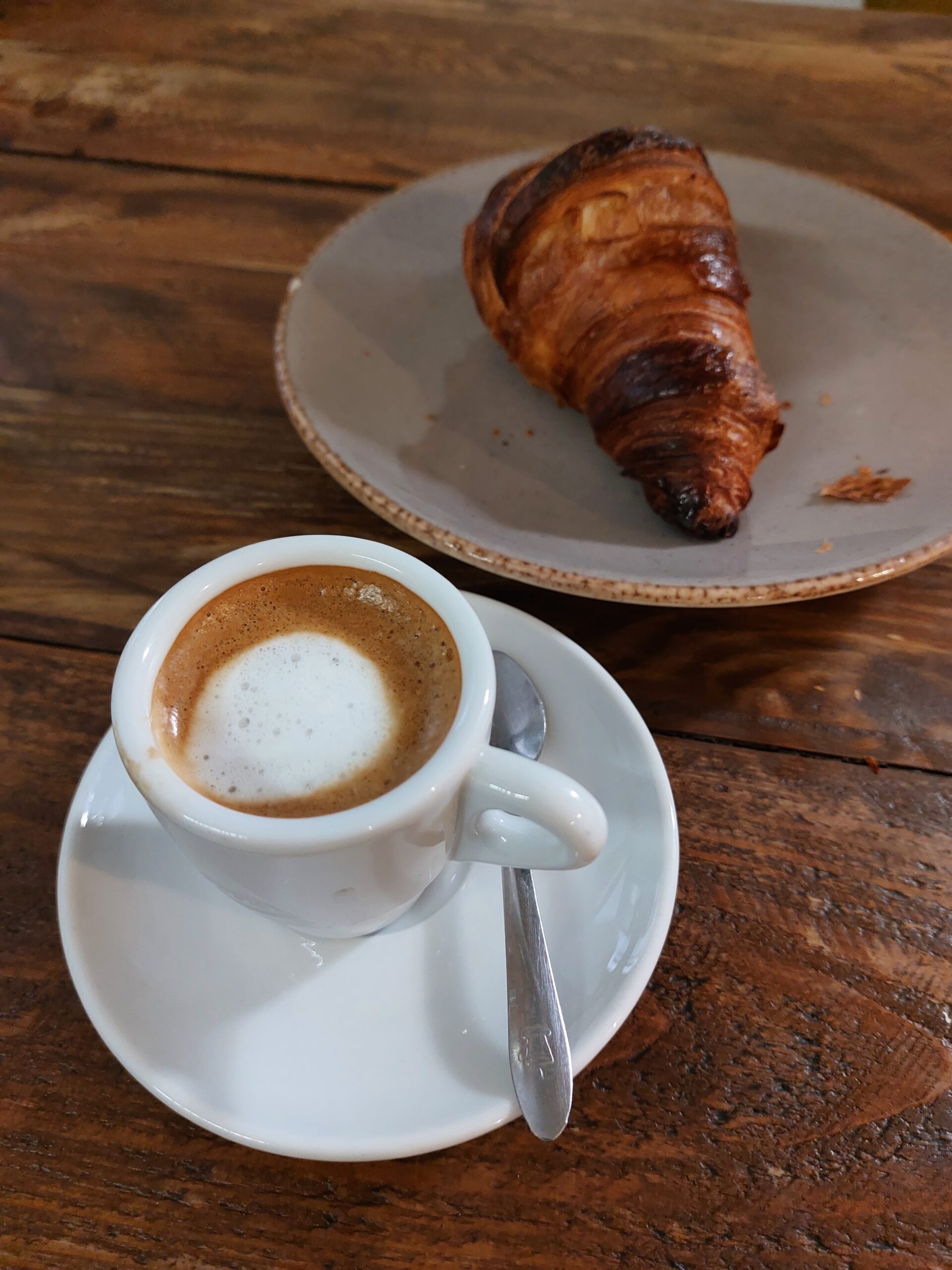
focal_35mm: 24
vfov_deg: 71.6
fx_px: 880
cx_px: 476
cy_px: 635
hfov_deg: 56.8
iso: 400
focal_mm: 5.23
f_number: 1.8
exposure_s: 1/50
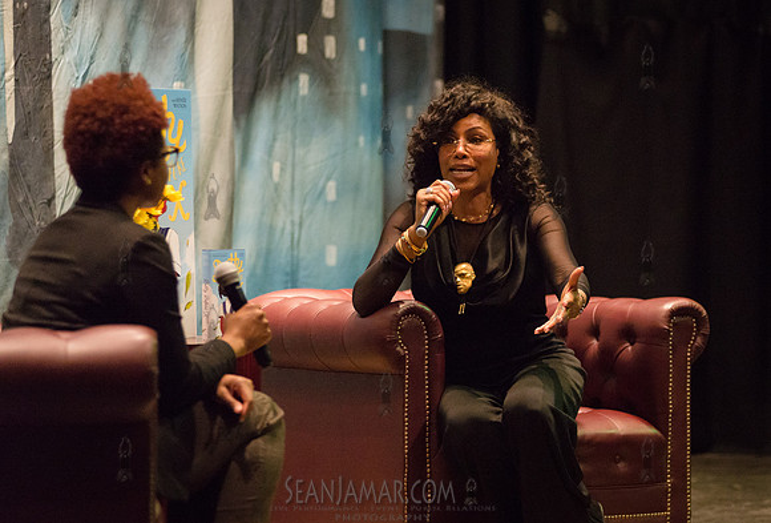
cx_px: 474
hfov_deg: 13.4
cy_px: 245
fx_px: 3291
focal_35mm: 153
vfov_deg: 9.1
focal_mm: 125
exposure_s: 1/250
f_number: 2.8
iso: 4000
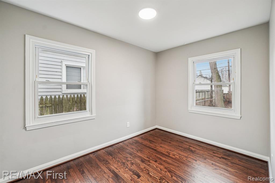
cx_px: 138
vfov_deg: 77.3
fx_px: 115
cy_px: 92
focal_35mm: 15
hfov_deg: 100.4
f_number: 8
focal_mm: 10
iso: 400
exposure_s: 1/20
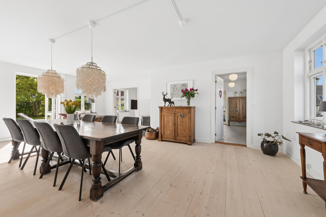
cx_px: 163
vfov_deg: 81.2
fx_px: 127
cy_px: 108
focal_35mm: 14
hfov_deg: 104.3
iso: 400
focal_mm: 14
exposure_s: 1/60
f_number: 13
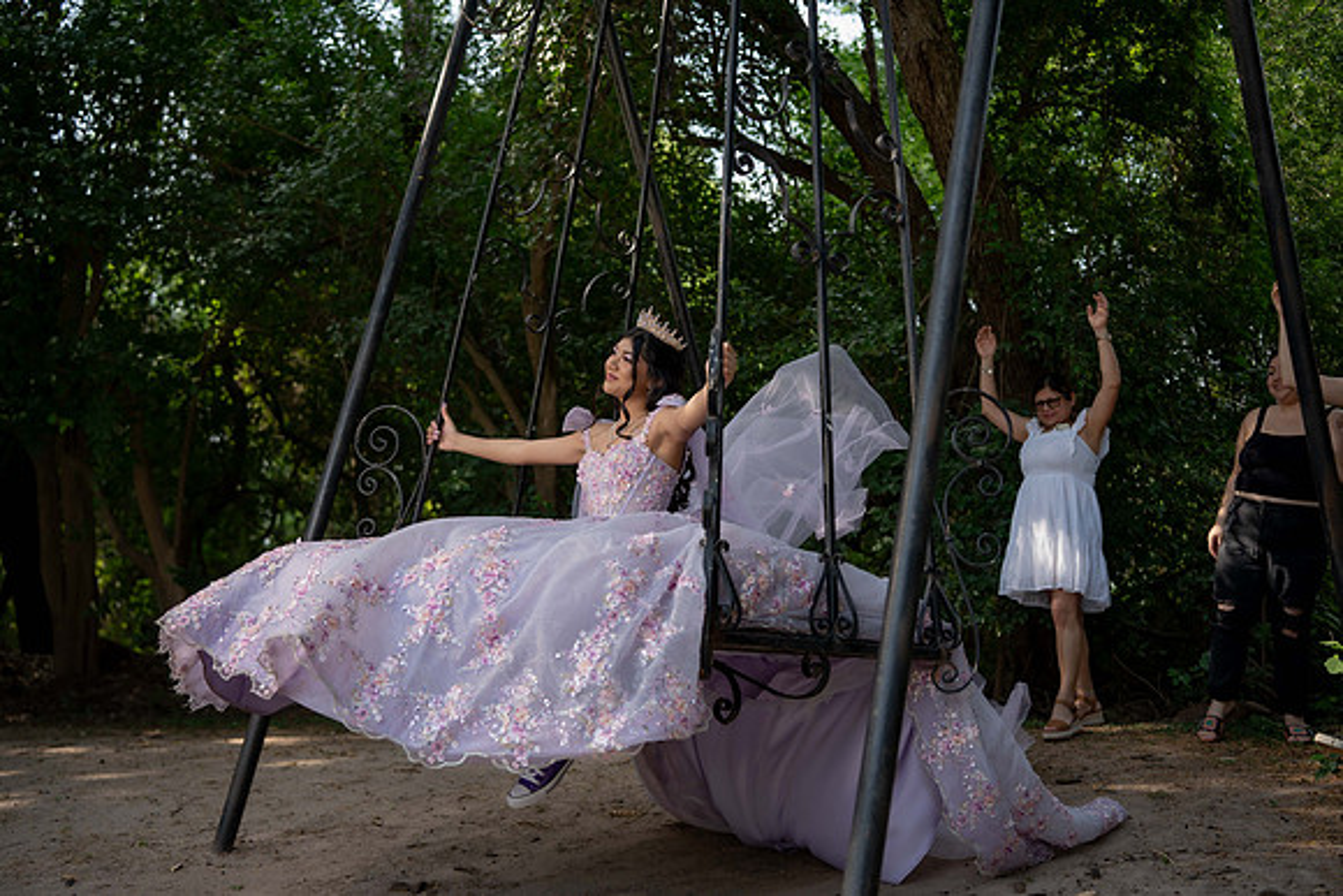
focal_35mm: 35
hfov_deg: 54.4
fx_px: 1306
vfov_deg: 37.9
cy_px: 448
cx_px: 672
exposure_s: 1/400
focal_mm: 35
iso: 100
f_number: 2.2
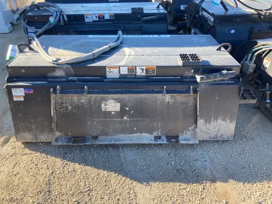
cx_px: 136
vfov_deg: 49.8
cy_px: 102
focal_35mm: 28
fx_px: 220
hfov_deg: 63.4
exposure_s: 1/428
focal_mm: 3.99
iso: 20
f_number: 1.8
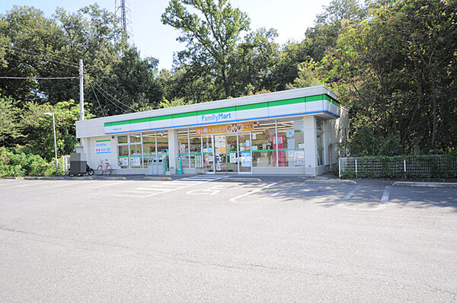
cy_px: 152
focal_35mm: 24
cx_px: 228
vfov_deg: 53.0
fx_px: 304
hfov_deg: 73.8
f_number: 7.1
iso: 200
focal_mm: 16
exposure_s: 1/200
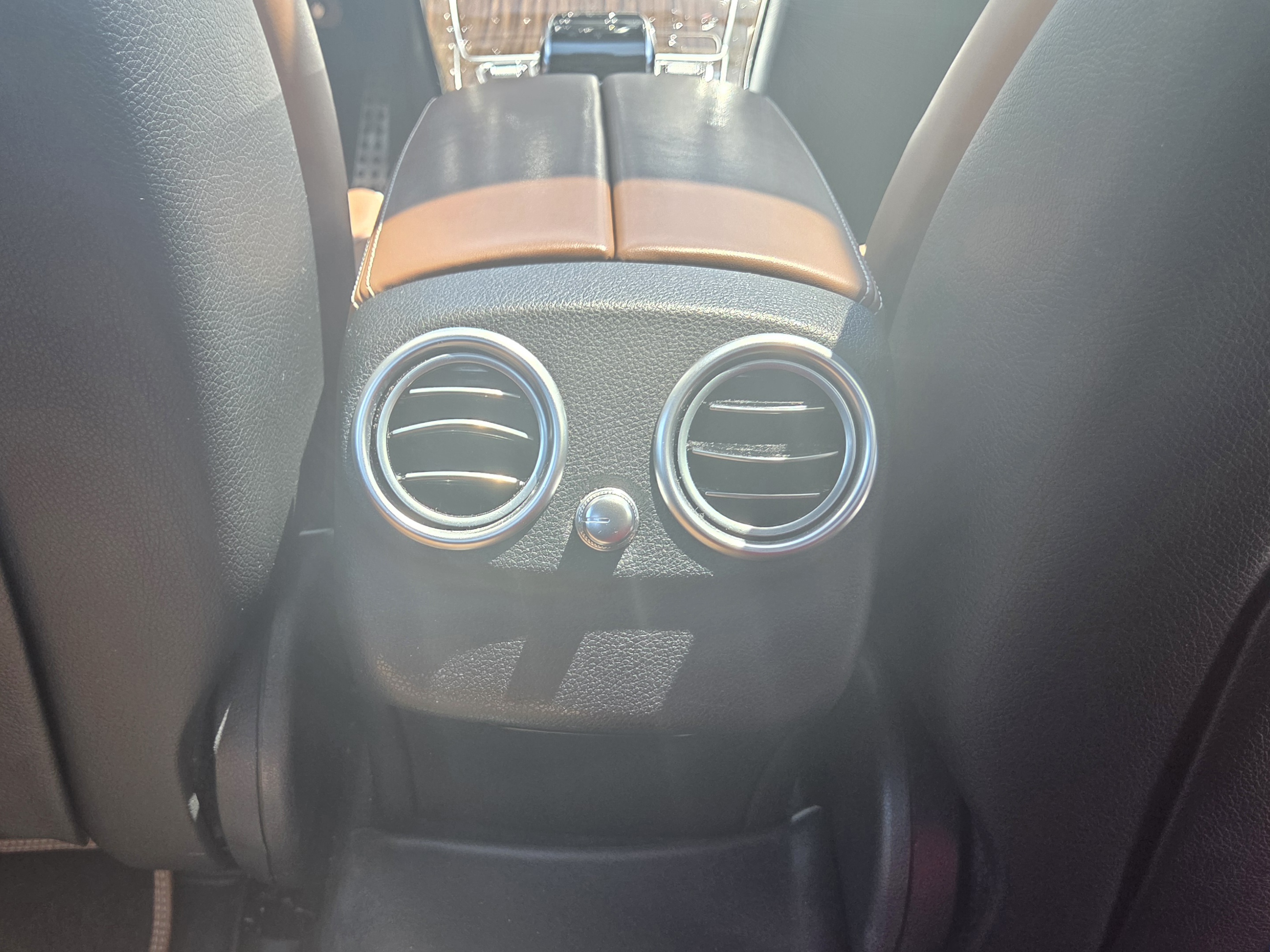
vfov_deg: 58.9
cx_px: 635
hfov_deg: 73.9
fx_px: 844
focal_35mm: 23
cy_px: 476
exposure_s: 1/182
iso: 200
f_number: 1.8
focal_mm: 5.4
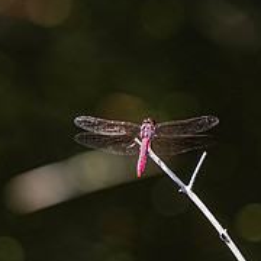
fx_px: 5272
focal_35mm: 618
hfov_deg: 2.8
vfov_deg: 2.8
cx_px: 129
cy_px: 122
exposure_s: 1/1000
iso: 100
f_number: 2.8
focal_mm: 200
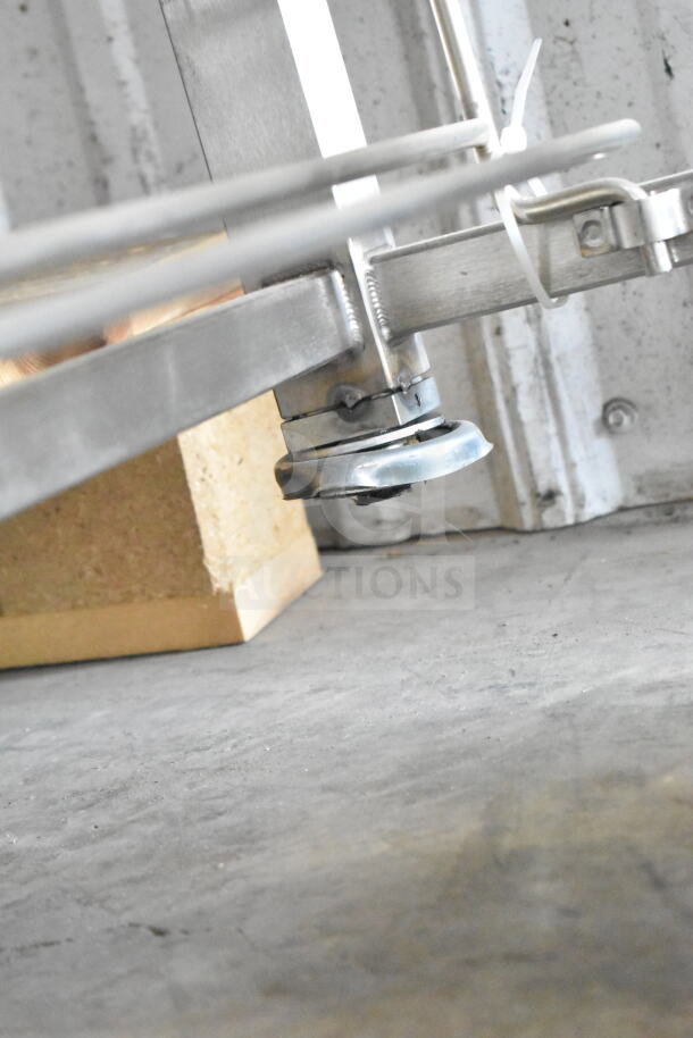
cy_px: 519
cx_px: 346
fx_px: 2380
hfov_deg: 16.6
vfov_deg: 24.6
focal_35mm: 82
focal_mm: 55
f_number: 5.6
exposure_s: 1/100
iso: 18000
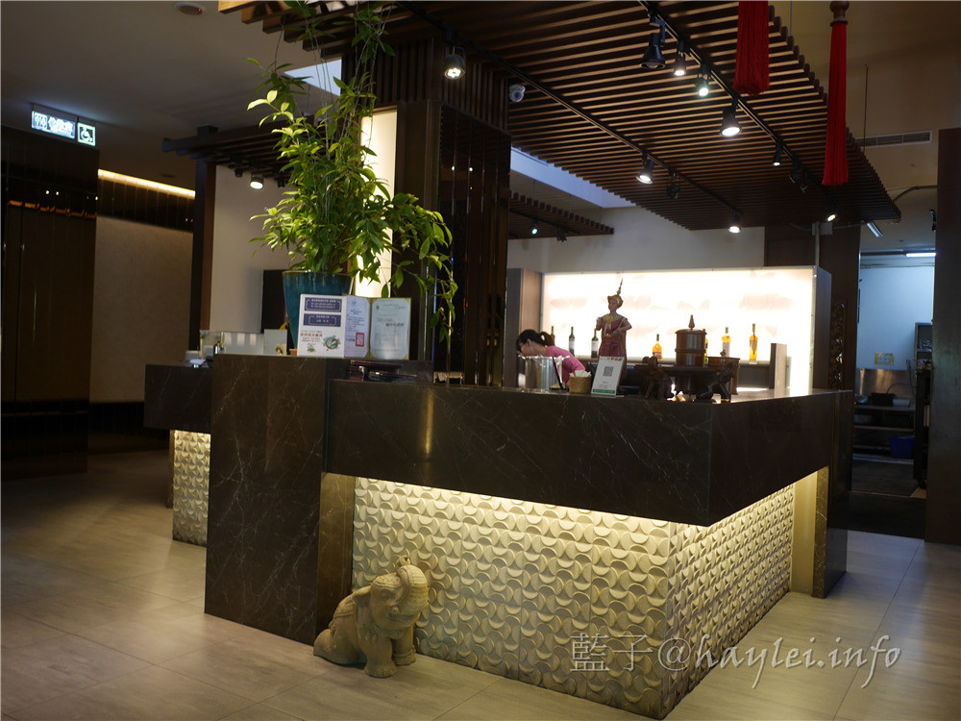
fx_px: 833
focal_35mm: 30
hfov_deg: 60.0
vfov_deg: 46.8
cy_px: 360
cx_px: 480
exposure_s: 1/60
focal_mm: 15
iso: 200
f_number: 1.7
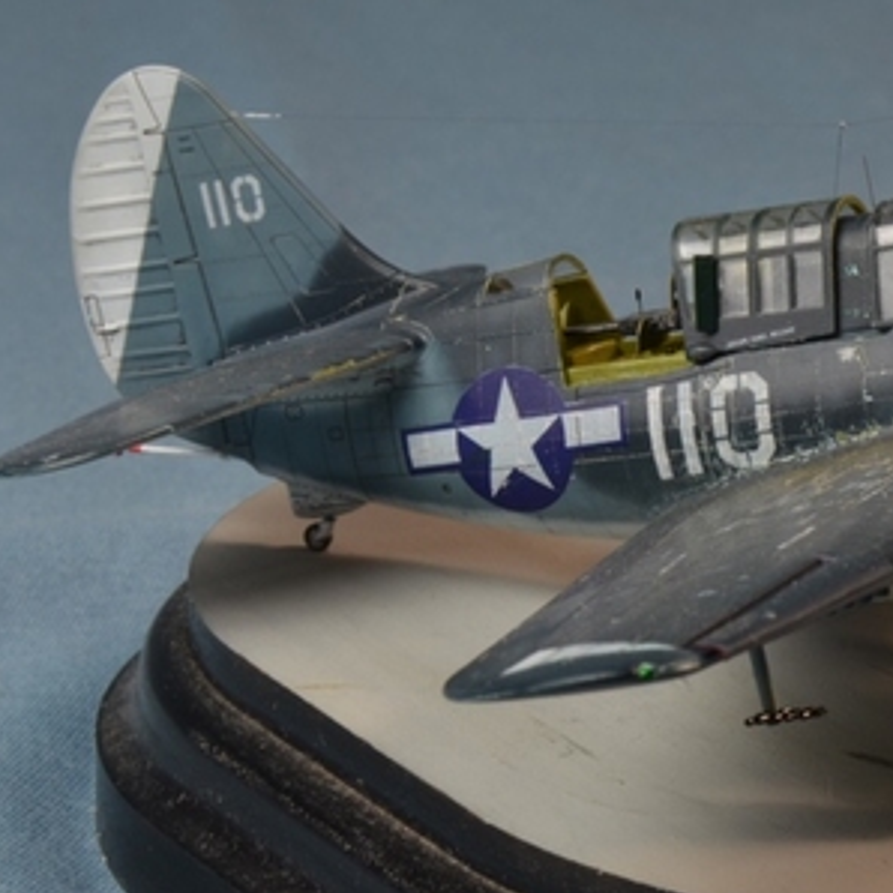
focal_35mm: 198
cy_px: 599
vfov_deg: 8.8
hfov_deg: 8.8
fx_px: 5779
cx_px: 794
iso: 200
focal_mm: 58
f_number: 18
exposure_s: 1/5
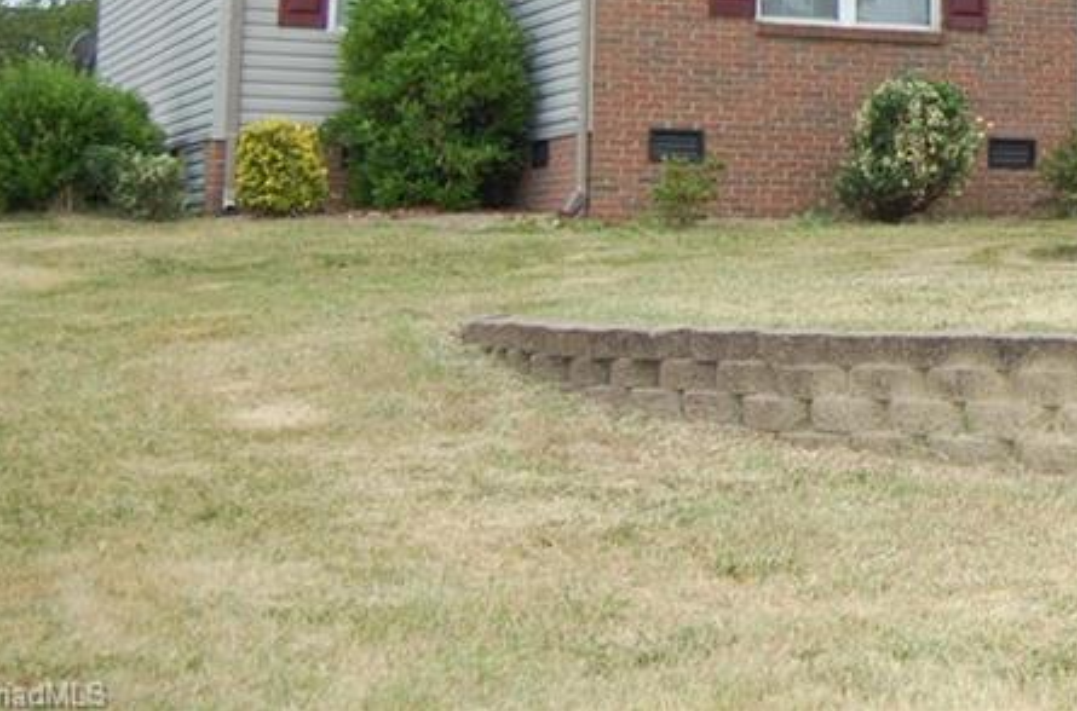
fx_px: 2267
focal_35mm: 76
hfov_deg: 24.9
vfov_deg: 17.2
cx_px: 1181
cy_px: -104
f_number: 3.8
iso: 400
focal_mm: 22
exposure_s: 1/320
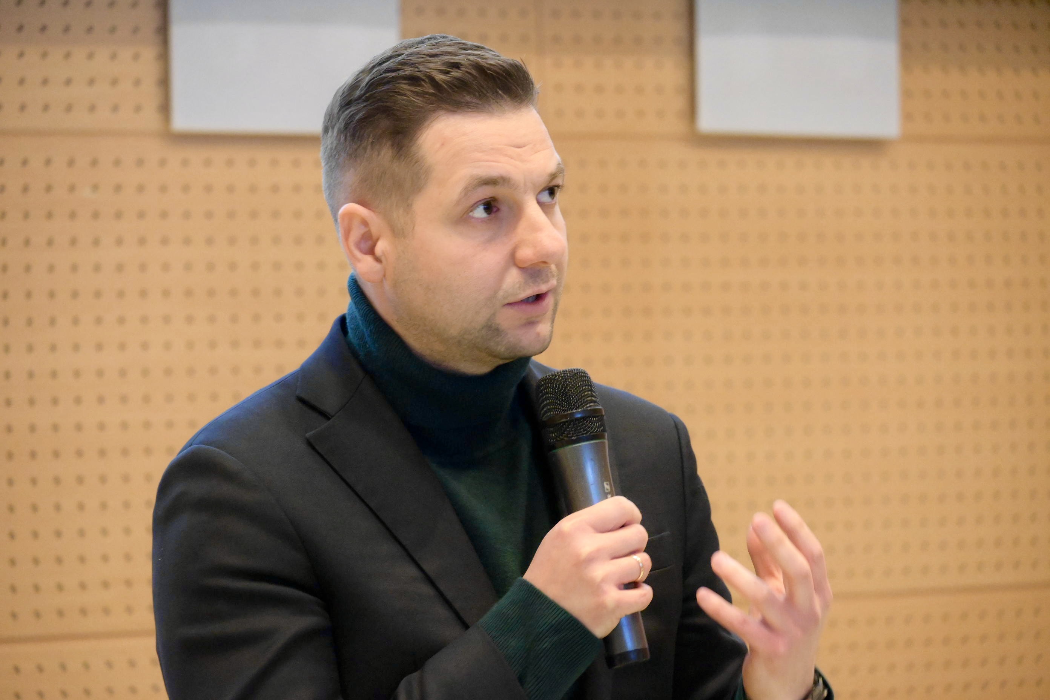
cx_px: 525
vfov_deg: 8.0
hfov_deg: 11.9
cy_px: 350
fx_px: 5031
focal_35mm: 172
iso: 7200
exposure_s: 1/60
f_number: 5.3
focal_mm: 115
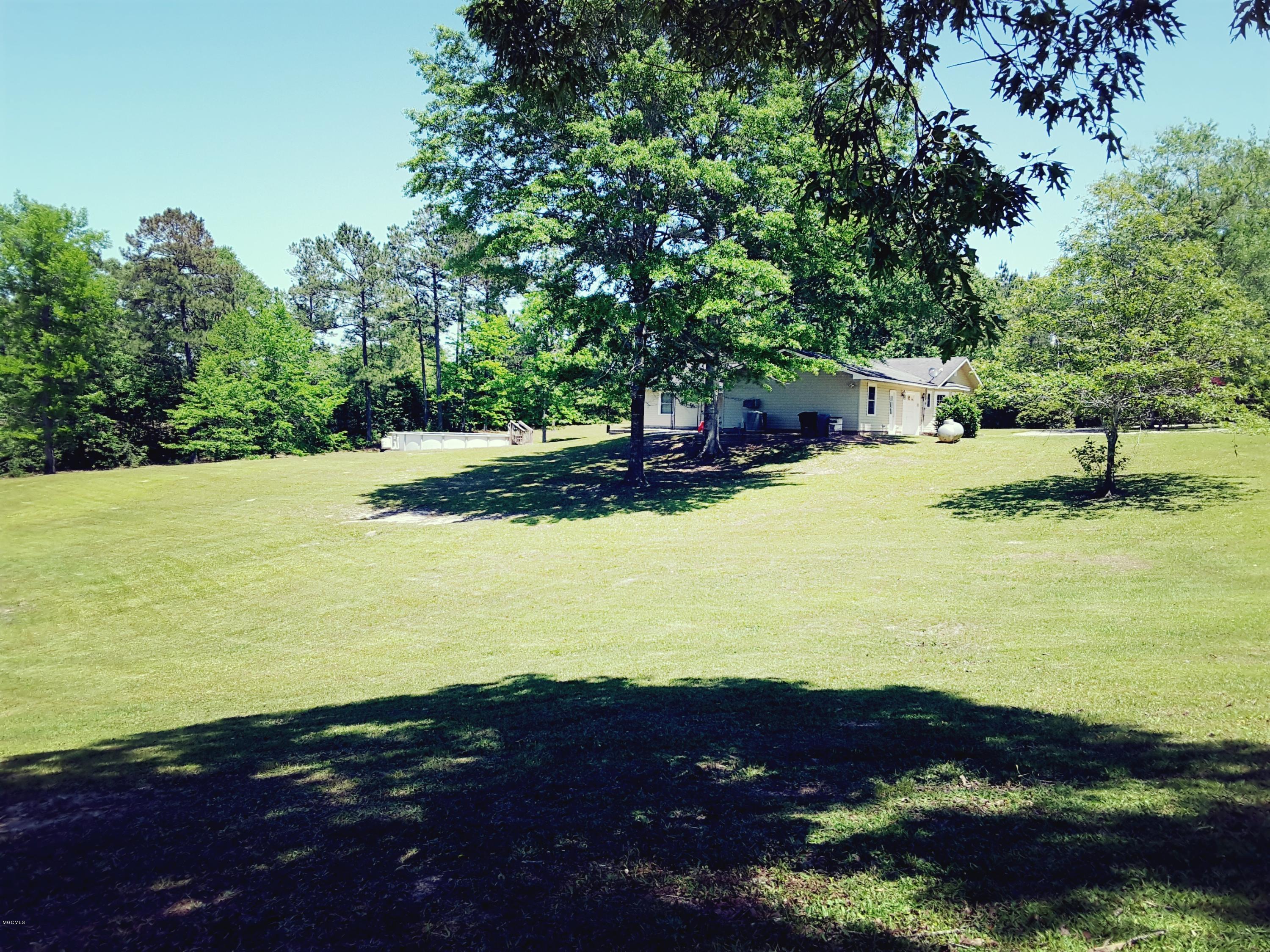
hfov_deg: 58.4
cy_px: 476
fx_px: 1137
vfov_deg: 45.4
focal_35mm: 31
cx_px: 635
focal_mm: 2.9
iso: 40
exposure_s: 1/686
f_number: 1.9
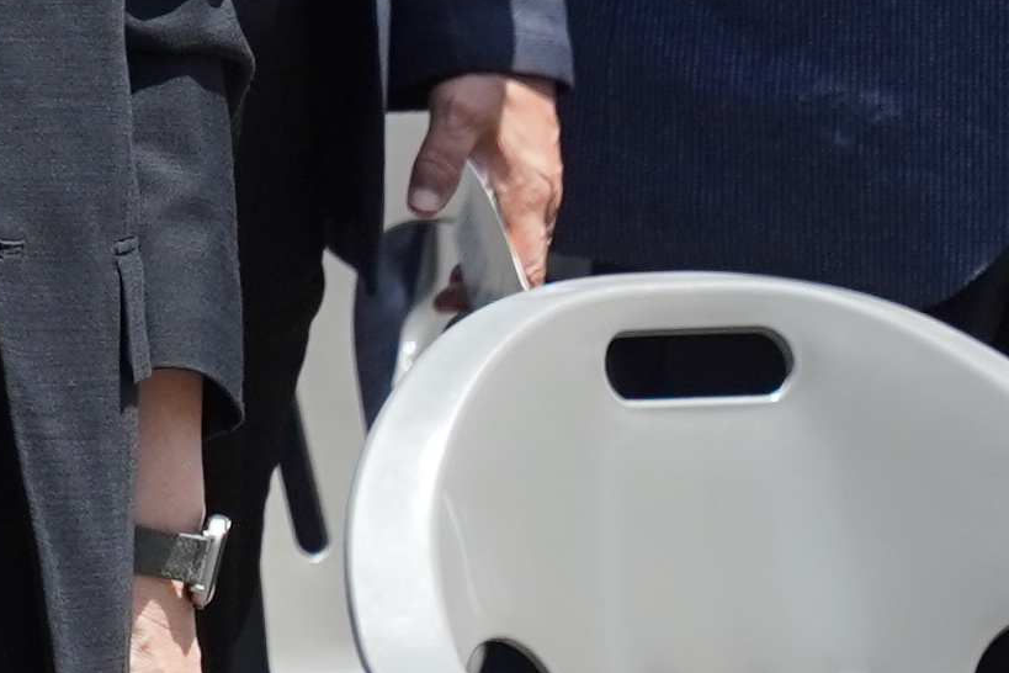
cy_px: -605
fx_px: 14377
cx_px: -1583
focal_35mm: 513
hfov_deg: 3.9
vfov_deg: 2.7
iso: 320
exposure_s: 1/800
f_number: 5.6
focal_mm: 70
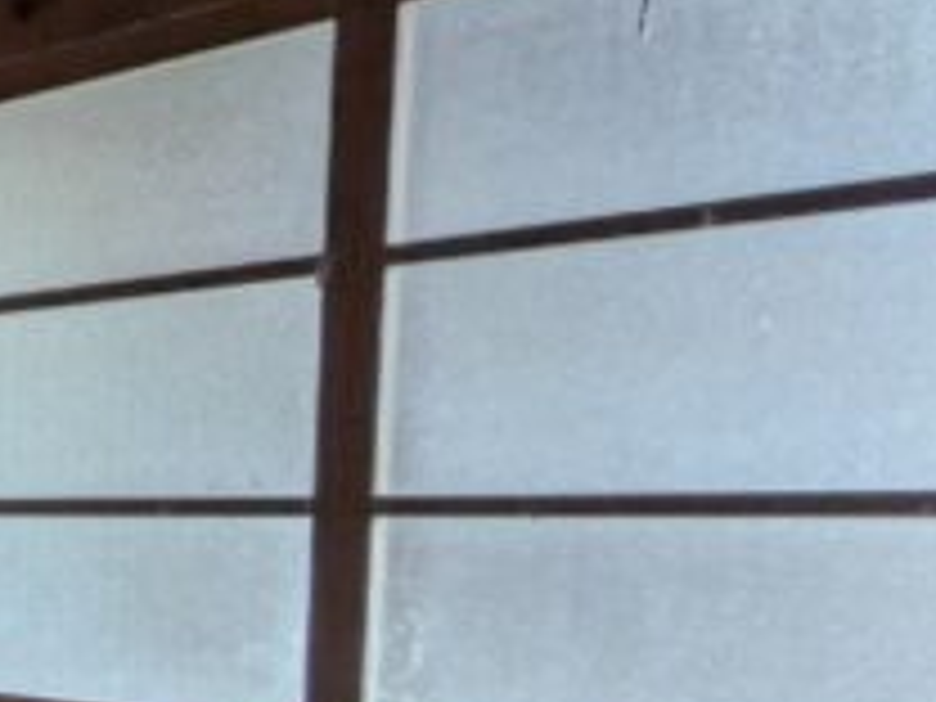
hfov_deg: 16.8
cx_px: -1125
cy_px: 842
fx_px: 1866
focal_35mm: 69
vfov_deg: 20.0
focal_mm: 1.83
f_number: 2.2
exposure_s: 1/25
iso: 223
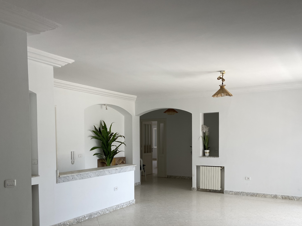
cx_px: 162
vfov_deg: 39.1
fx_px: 314
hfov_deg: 51.3
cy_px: 155
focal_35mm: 36
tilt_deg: -3.7
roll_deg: +1.2
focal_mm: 4.25
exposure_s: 1/133
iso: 32
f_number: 1.8
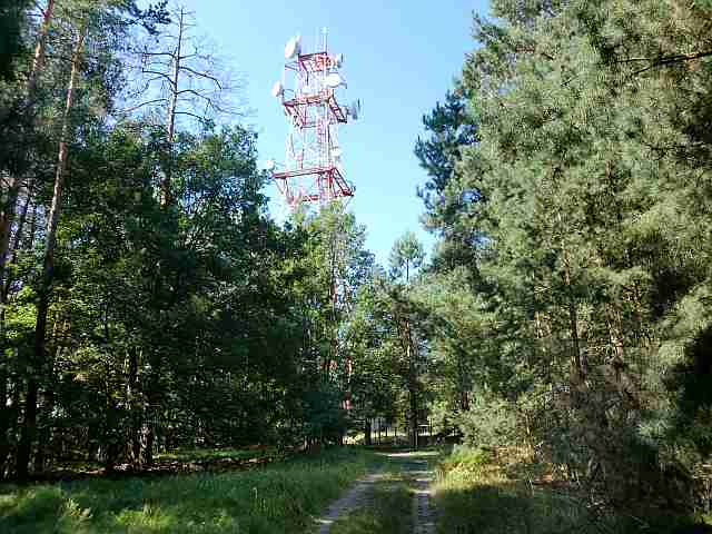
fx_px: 720
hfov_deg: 52.6
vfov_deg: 40.7
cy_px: 267
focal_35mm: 35
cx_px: 356
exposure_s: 1/250
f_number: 3.1
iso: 64
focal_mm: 6.3
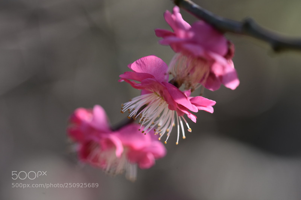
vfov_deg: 8.7
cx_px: 150
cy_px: 100
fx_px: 1317
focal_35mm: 158
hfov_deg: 13.0
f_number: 5.6
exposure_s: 1/125
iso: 100
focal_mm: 105
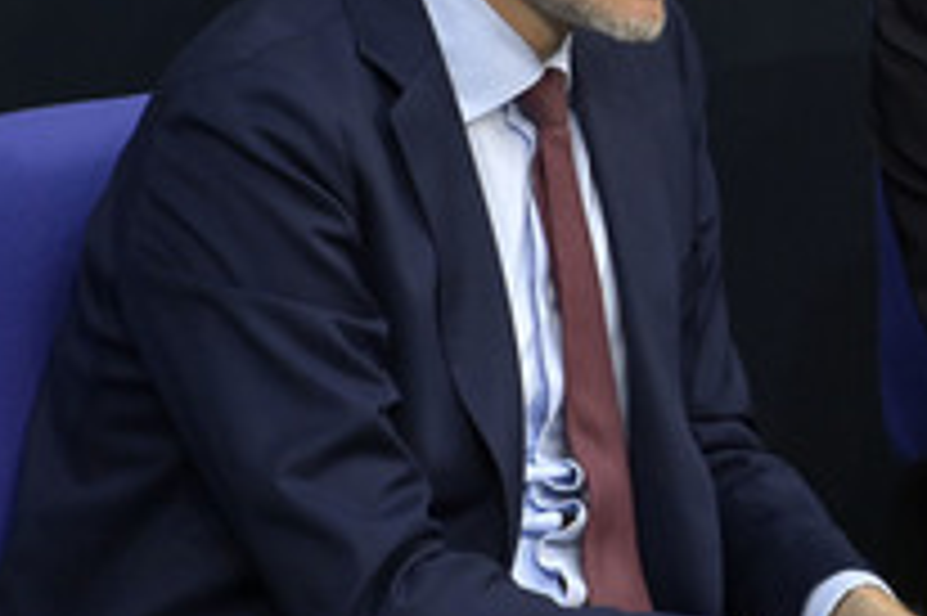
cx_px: 925
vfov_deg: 1.5
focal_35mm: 896
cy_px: 135
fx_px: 23053
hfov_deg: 2.3
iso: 10000
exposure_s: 1/320
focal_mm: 410
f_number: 5.6
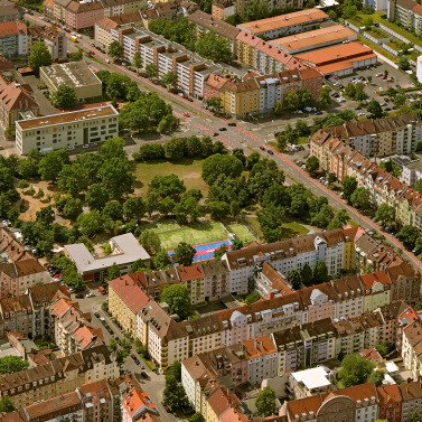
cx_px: 204
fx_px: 2124
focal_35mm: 154
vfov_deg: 11.3
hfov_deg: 11.3
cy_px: 210
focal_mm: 120
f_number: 7.1
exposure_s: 1/1600
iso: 360
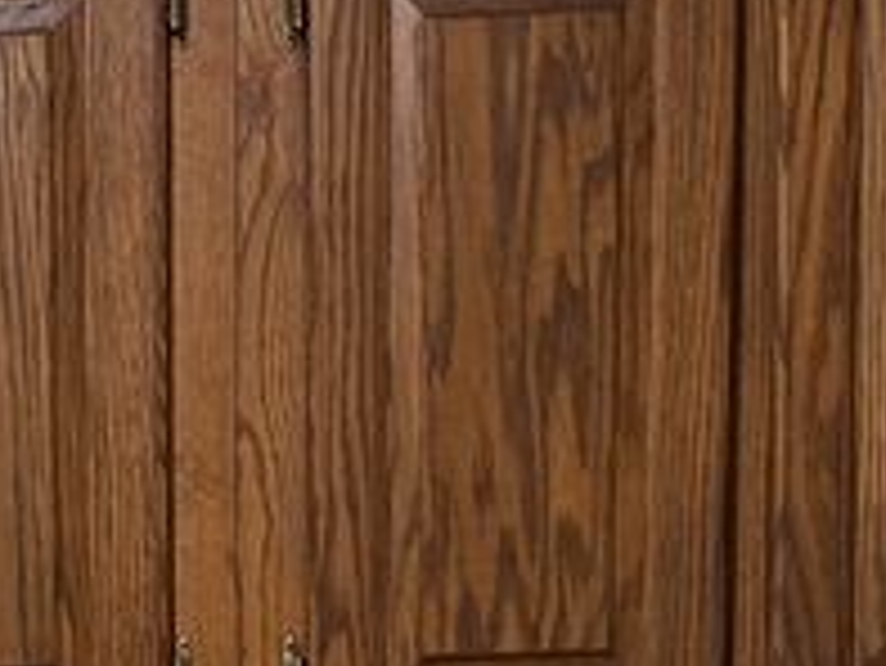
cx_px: -270
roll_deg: +2.0
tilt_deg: -10.2
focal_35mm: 183
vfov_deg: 7.7
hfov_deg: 10.6
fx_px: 4687
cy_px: 1487
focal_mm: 6.76
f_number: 1.78
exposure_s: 1/60
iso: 250
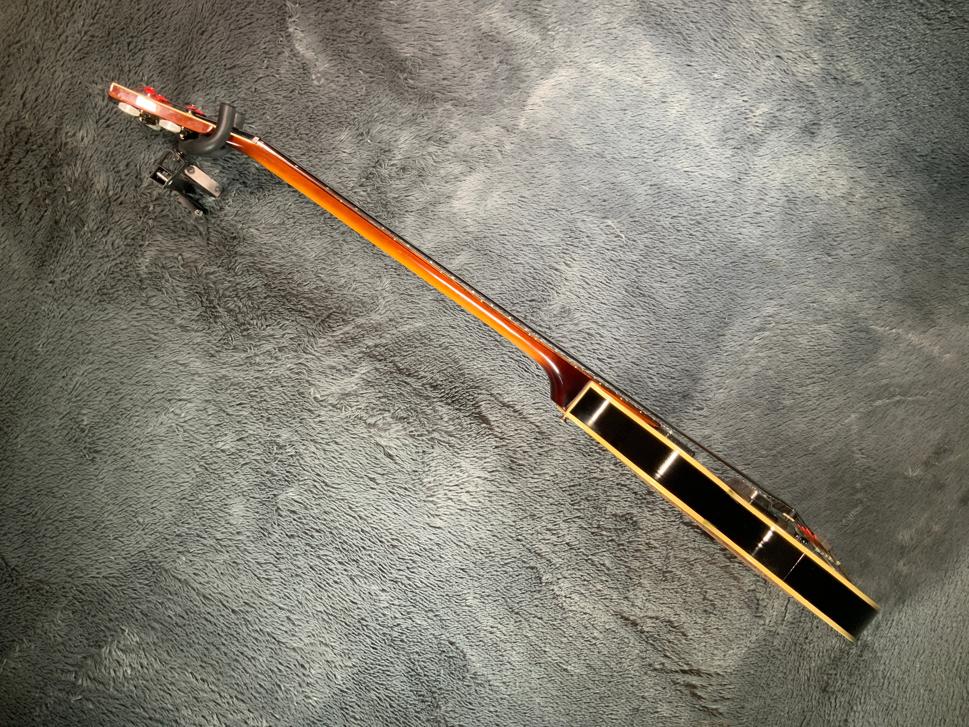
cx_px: 484
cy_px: 364
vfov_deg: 48.2
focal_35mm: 29
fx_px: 812
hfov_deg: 61.7
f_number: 1.8
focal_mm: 3
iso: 50
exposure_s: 1/104
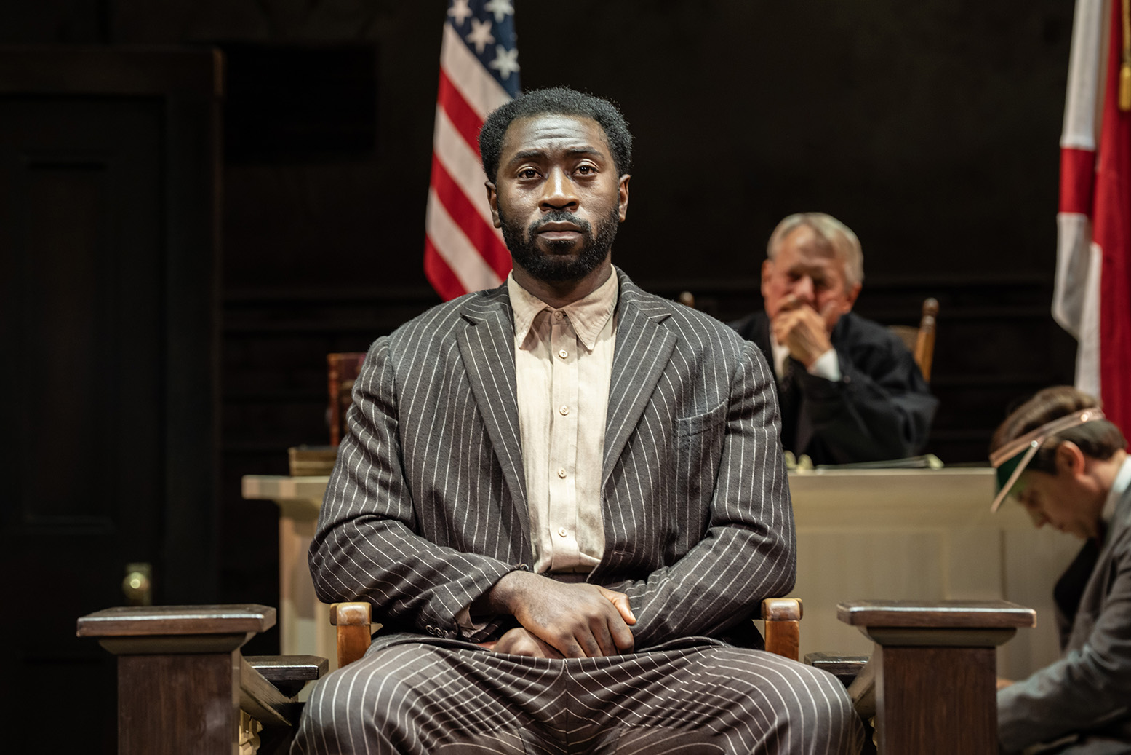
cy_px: 378
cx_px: 566
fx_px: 4241
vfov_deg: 10.2
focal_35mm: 135
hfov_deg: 15.2
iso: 800
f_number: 5
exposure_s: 1/200
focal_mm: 135
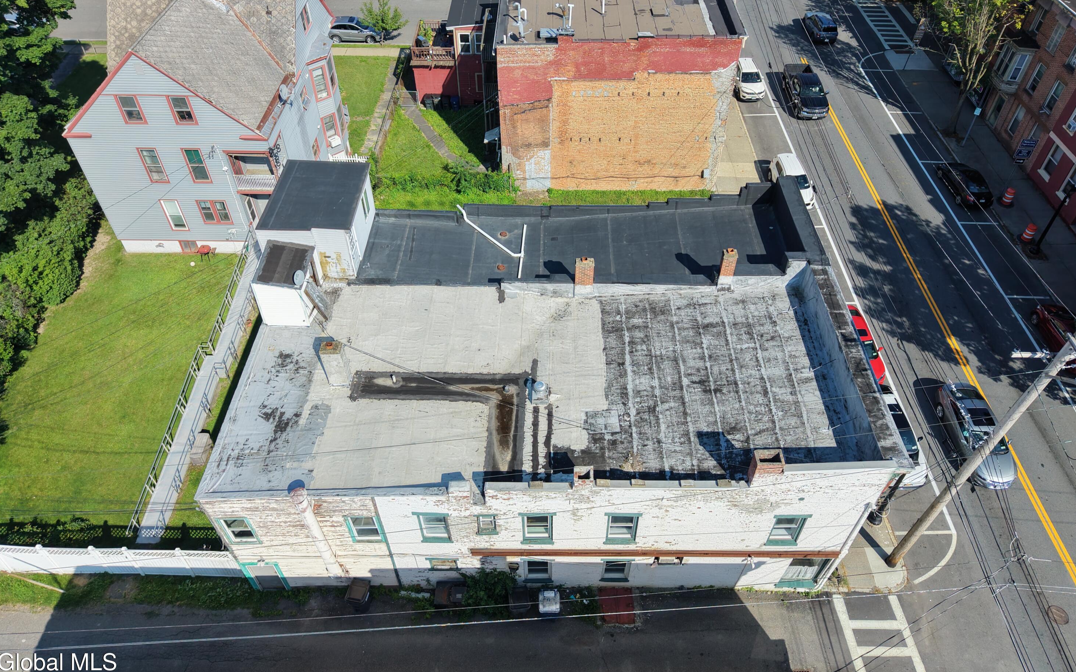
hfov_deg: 70.4
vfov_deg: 47.5
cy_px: 288
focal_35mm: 26
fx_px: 763
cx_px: 545
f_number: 1.8
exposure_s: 1/6400
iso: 400
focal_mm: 8.67
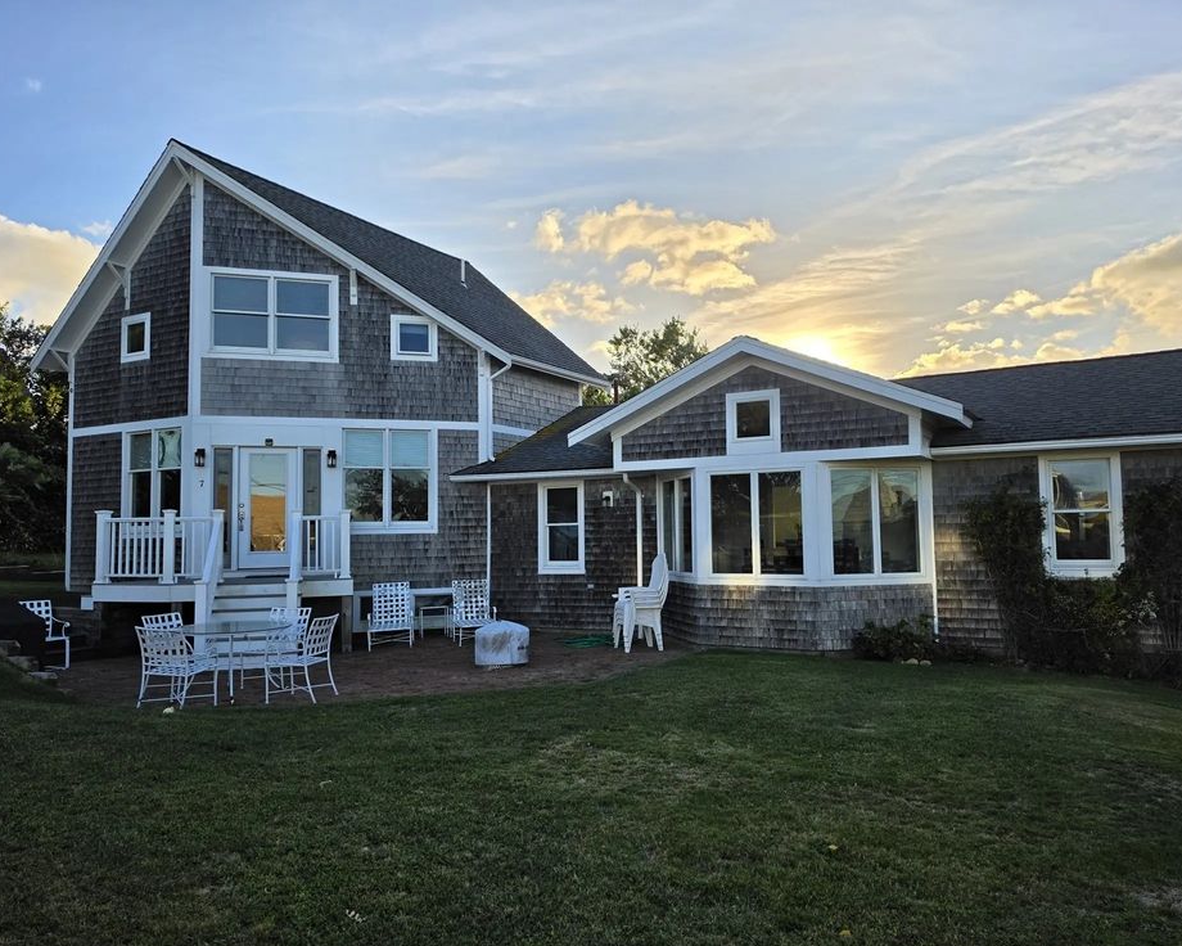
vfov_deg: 56.8
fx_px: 875
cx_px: 626
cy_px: 483
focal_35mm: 25
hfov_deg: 68.0
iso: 64
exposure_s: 1/7939
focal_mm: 6.5
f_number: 1.4
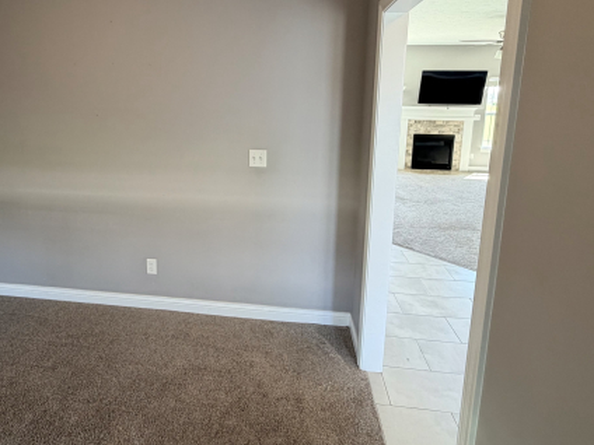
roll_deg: +0.0
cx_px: 251
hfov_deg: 75.9
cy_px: 155
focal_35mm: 22
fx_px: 378
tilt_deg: -9.8
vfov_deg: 59.9
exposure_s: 1/60
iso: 160
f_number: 2.2
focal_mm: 2.22
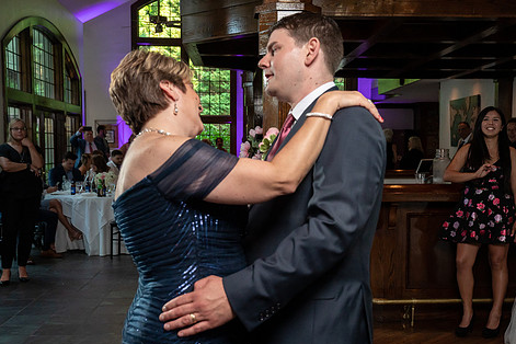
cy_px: 186
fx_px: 674
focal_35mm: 47
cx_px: 274
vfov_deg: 28.6
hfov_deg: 41.9
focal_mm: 38
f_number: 5.6
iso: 2000
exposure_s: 1/200
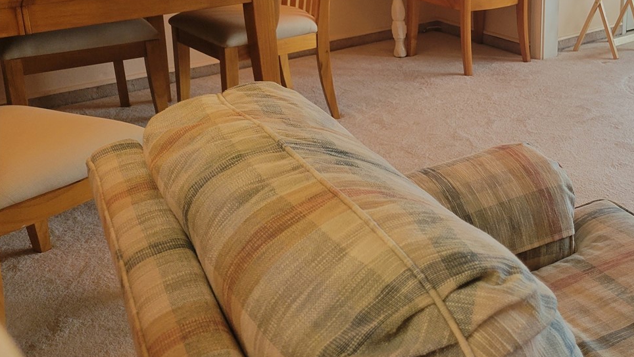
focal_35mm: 47
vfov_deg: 25.0
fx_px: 790
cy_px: 70
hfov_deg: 41.6
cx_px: 520
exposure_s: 1/120
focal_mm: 5.4
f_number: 1.8
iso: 200
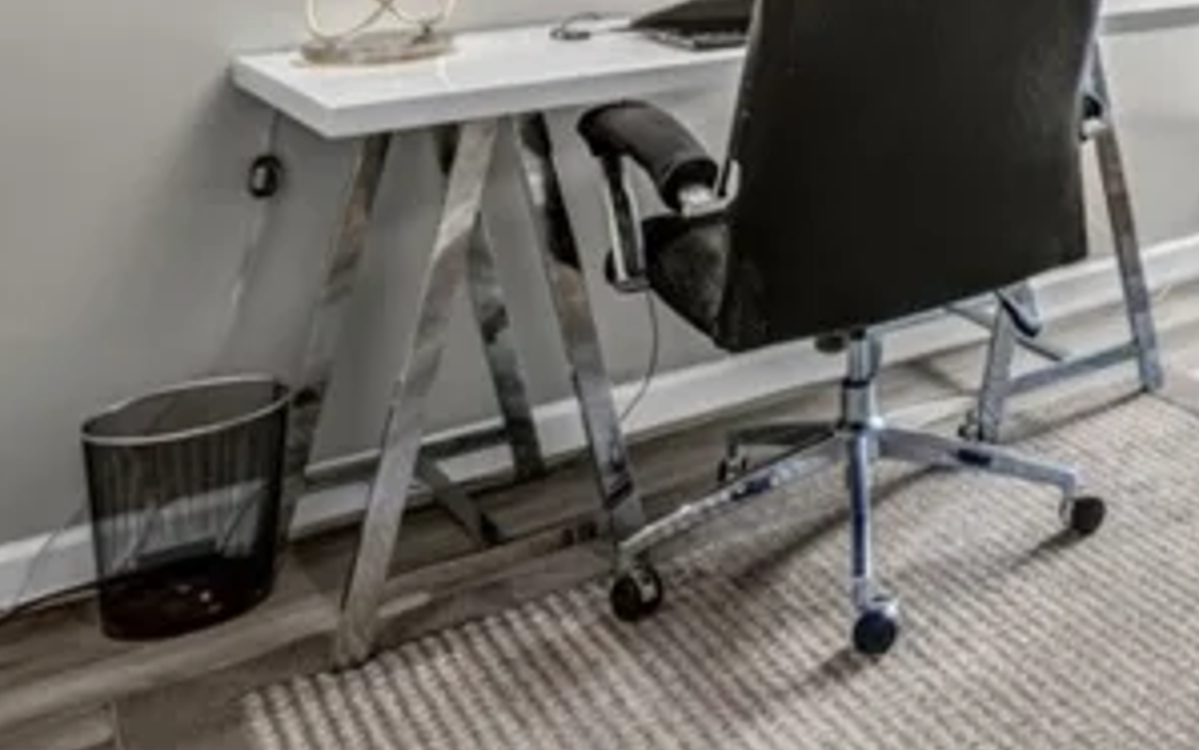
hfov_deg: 36.2
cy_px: -245
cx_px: 1430
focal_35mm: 43
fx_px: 1405
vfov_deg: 25.4
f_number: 8
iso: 400
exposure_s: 1/6
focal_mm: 10
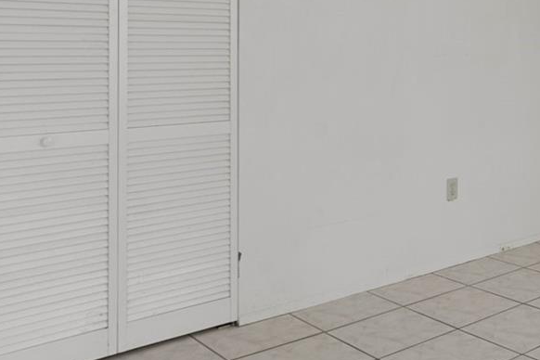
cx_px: 589
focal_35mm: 44
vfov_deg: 29.6
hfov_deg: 37.5
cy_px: 58
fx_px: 660
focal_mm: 16
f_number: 8
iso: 400
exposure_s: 1/2
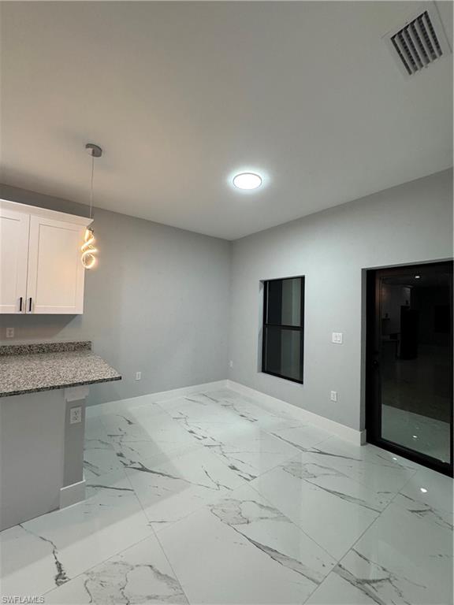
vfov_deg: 102.1
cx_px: 227
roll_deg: -1.2
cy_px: 302
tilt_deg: +1.8
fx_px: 245
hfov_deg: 85.7
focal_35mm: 14
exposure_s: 1/120
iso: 250
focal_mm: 2.22
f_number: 2.2
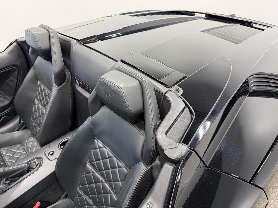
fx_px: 193
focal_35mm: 24
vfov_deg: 56.8
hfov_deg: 71.6
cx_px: 139
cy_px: 104
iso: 160
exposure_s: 1/120
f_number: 1.78
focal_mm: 6.76
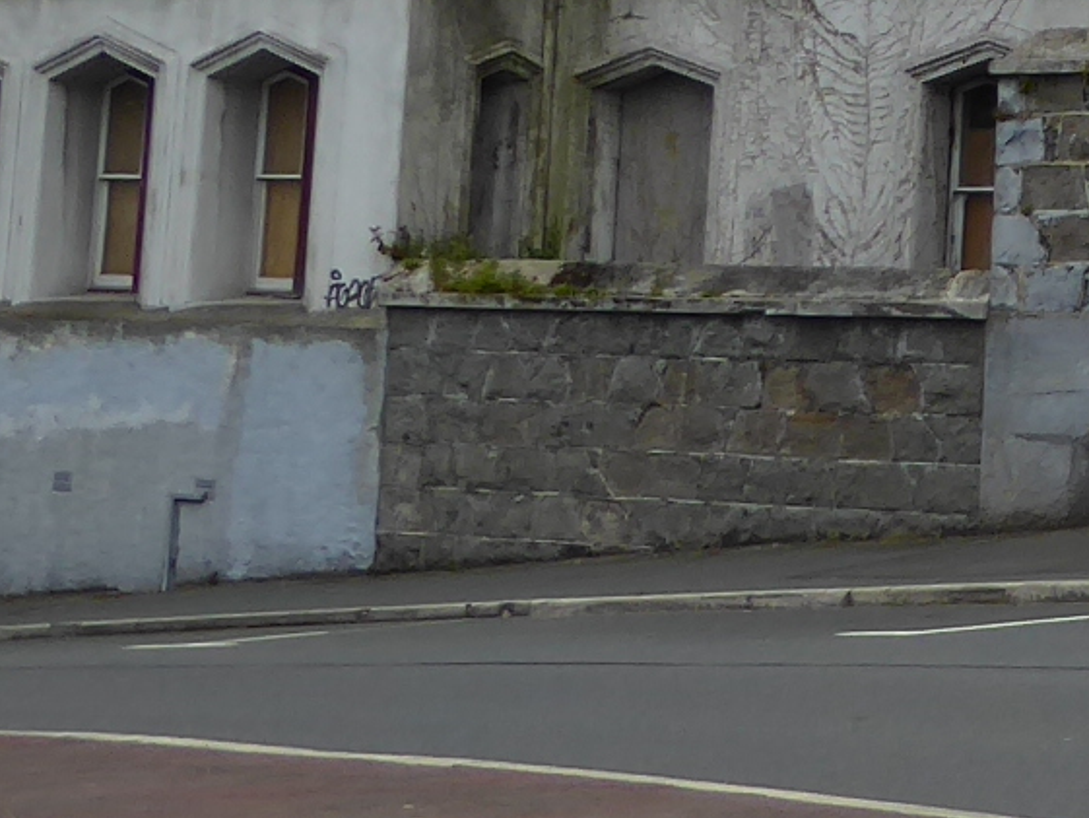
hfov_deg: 13.0
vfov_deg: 9.8
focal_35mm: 146
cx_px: 1502
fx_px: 4594
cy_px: -443
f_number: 3.5
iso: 80
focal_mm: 5.4
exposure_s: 1/640
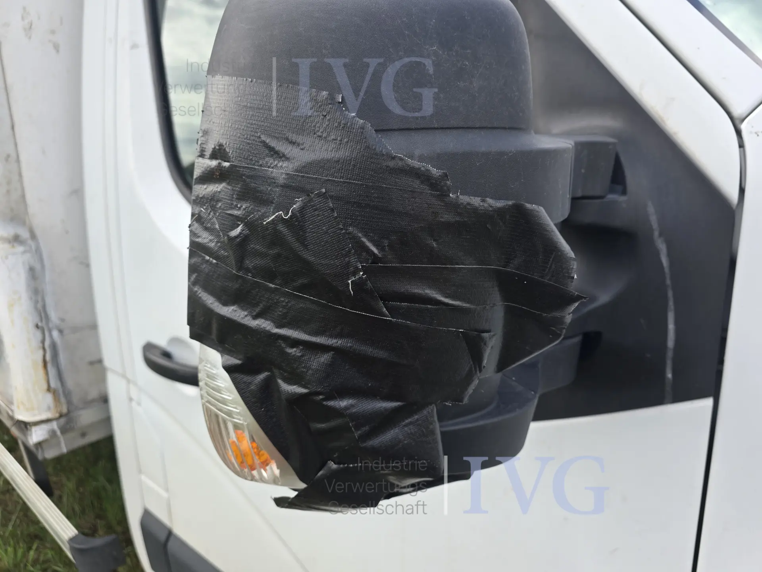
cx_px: 381
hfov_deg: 73.9
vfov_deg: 58.9
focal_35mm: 23
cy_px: 286
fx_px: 506
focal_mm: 6.3
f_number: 1.7
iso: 12
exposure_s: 1/189
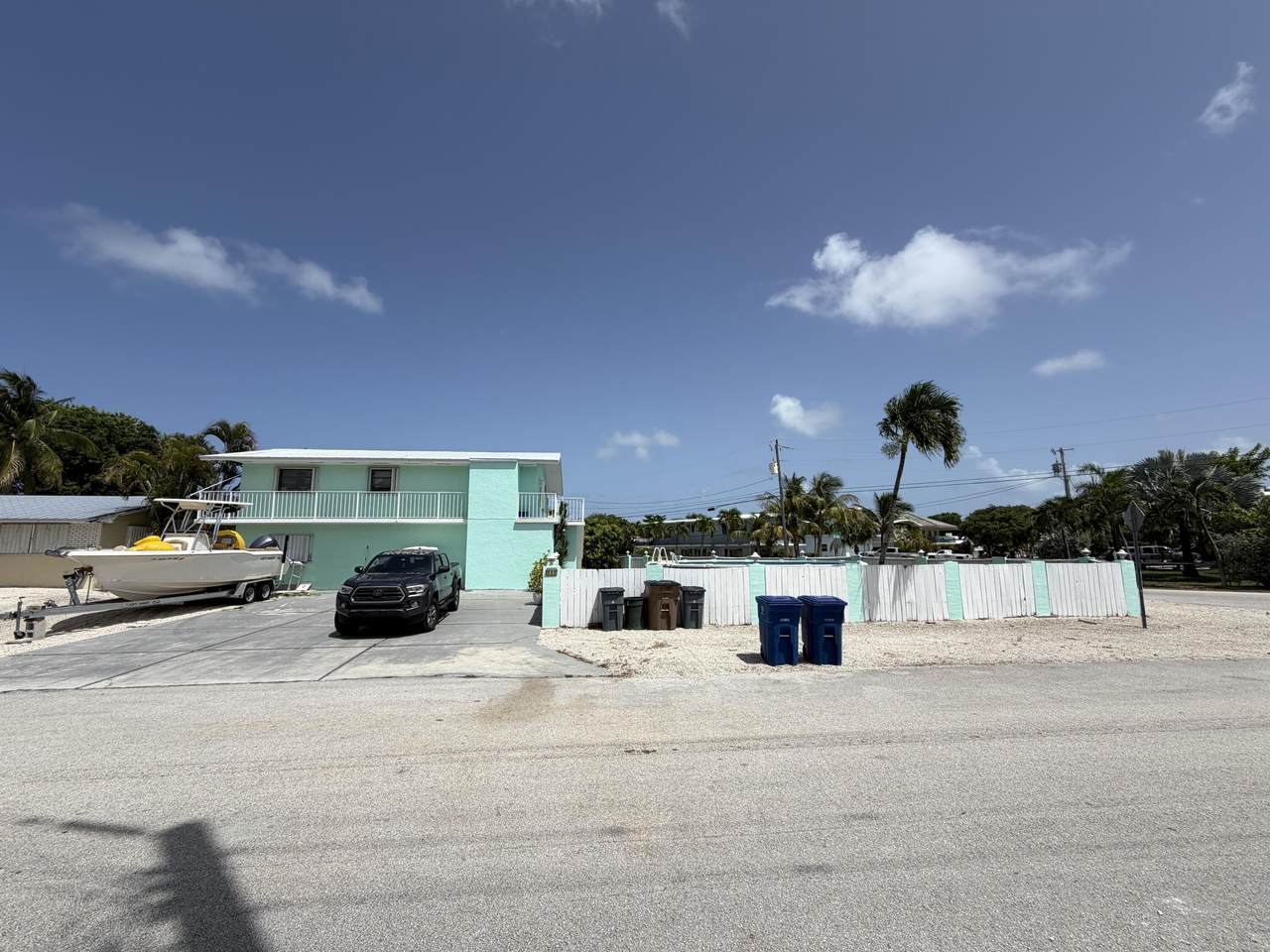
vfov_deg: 85.7
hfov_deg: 102.1
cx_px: 635
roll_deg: +0.8
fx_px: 514
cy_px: 476
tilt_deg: +9.6
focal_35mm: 14
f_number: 2.2
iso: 20
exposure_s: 1/1745
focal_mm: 2.22
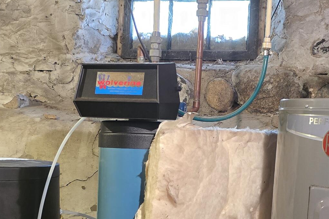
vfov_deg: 19.1
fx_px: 640
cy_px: 195
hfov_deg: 28.8
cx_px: 200
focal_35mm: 70
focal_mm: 6.3
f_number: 1.7
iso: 1250
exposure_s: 1/60
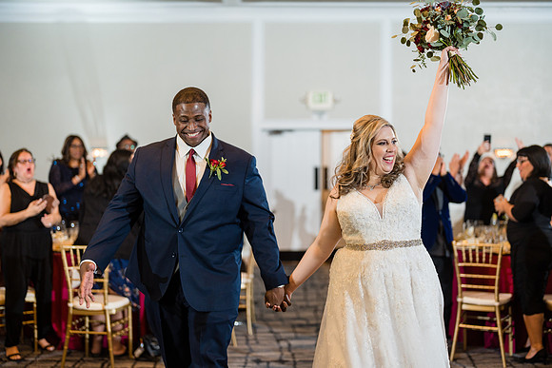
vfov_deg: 27.0
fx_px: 767
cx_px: 276
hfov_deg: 39.6
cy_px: 184
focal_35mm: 50
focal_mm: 50
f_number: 1.2
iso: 500
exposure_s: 1/250
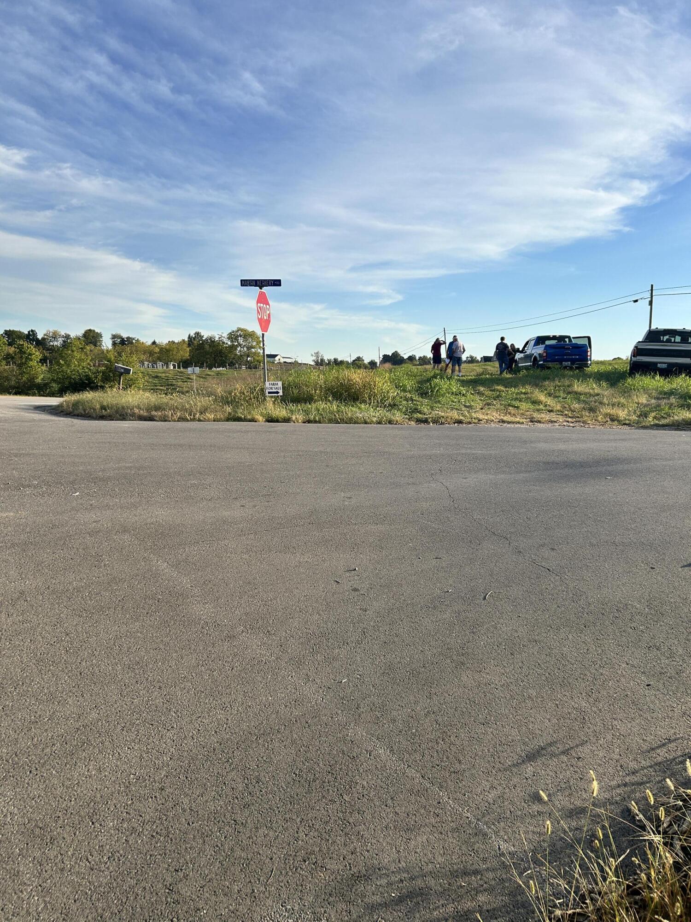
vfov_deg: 67.3
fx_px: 692
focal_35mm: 26
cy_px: 461
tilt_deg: -5.7
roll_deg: -3.0
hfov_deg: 53.1
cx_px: 346
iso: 50
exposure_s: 1/3257
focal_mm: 5.7
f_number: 1.5
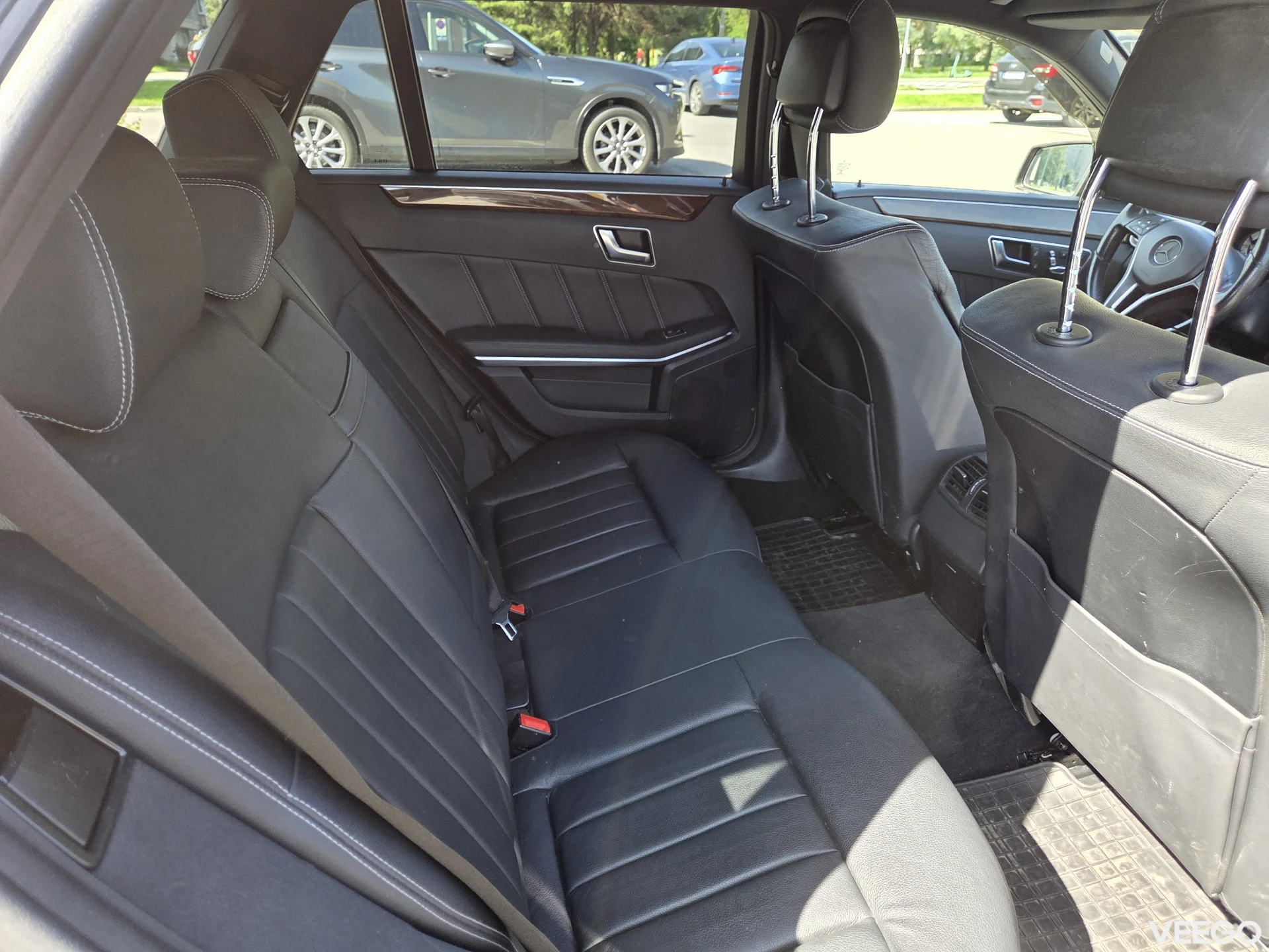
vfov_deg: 58.9
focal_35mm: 23
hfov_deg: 73.9
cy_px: 476
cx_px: 634
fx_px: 843
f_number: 1.8
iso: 80
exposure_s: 1/180
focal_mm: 5.4
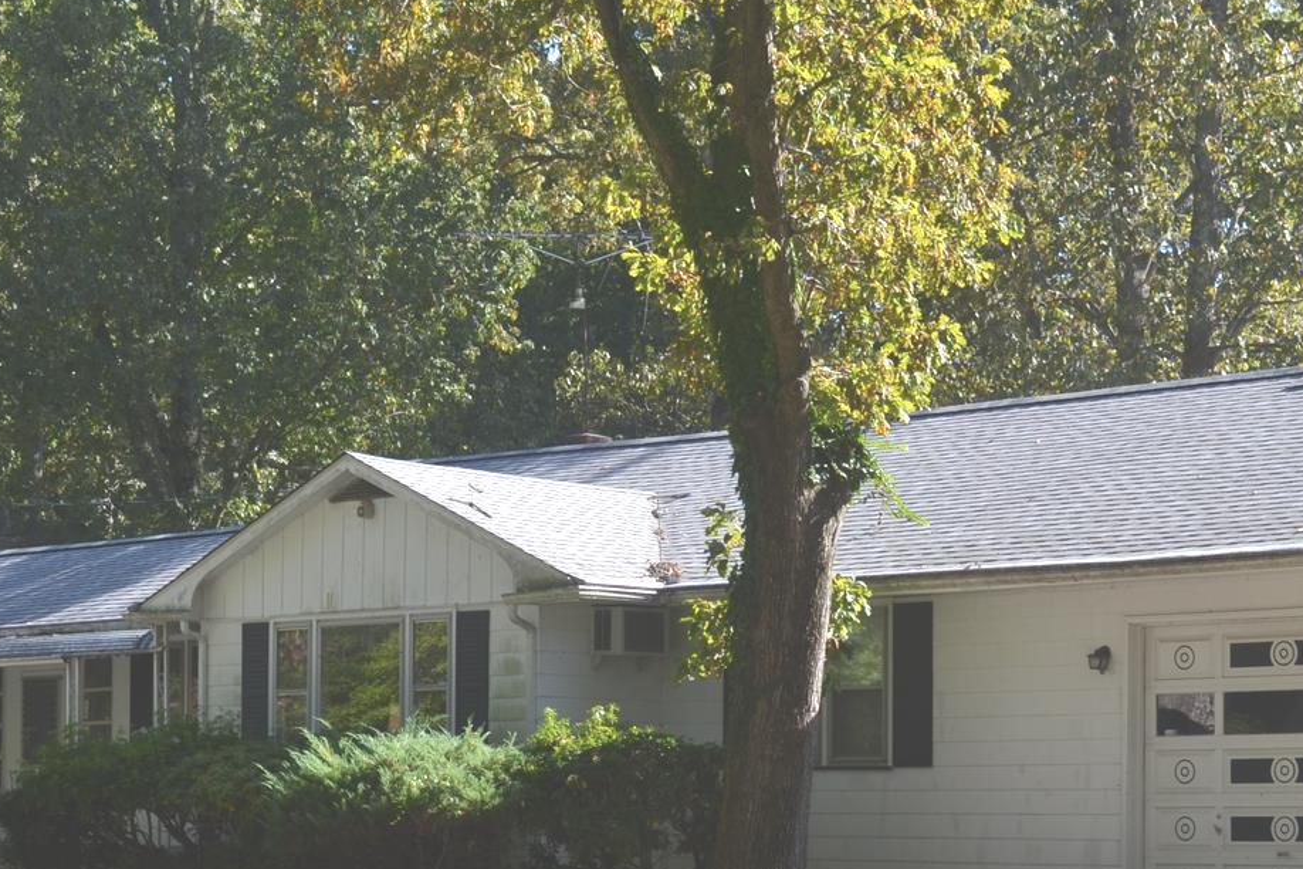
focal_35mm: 87
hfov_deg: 23.4
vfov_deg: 15.6
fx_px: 3149
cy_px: 735
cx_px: 636
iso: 100
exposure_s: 1/125
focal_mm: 26
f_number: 5.6
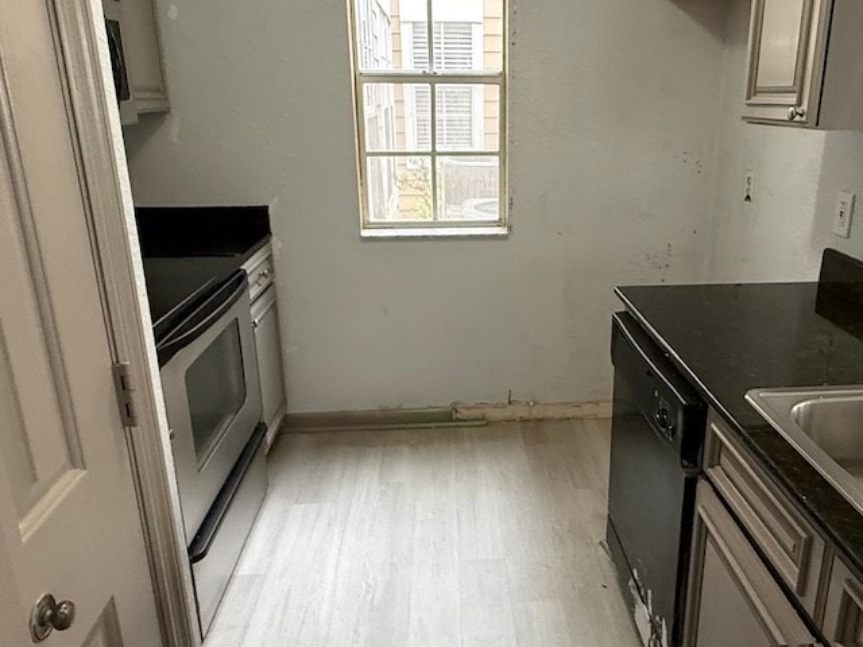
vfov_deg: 49.7
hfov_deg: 63.1
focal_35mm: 28
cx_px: 503
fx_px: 698
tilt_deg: -15.8
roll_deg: +0.5
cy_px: 313
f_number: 2.2
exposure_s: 1/60
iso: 500
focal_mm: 2.22
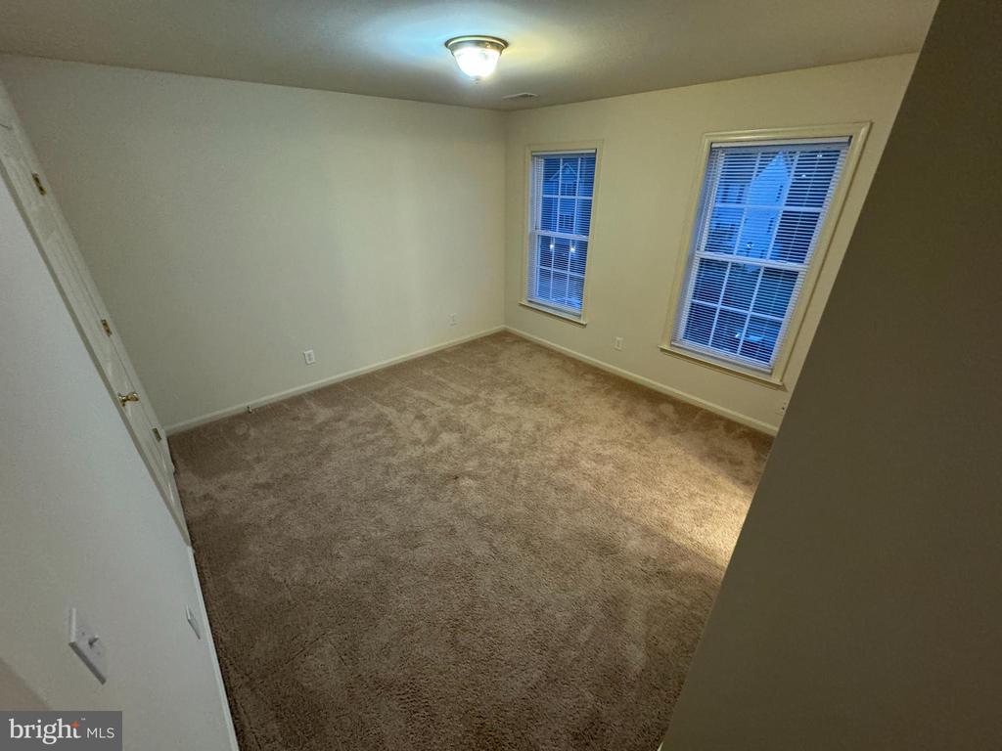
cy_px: 376
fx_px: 405
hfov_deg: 102.1
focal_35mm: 14
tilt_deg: -26.4
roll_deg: -0.8
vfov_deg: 85.7
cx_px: 501
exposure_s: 1/60
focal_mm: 2.22
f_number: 2.2
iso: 500
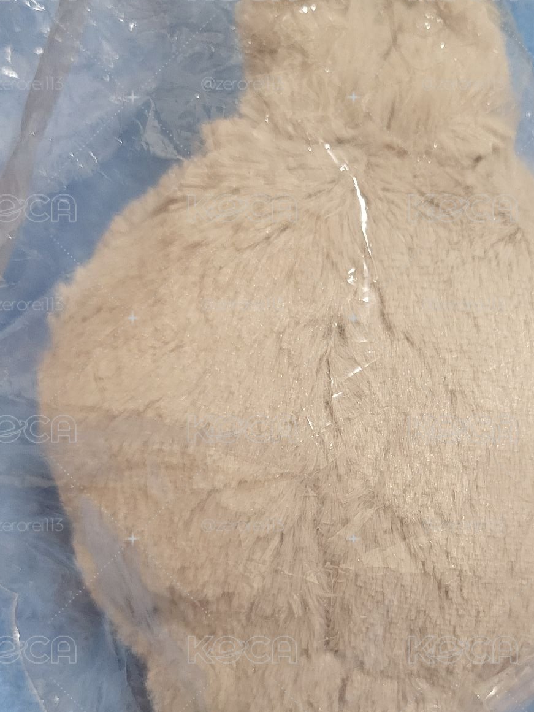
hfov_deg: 33.3
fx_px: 884
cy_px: 465
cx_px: 353
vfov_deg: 43.3
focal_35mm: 43
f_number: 1.8
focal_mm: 5.4
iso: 400
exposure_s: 1/40
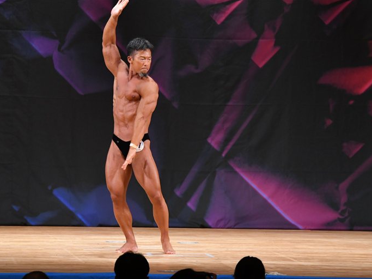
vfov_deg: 5.3
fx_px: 2987
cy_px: 140
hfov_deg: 7.1
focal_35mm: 278
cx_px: 164
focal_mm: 170
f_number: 5.6
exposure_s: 1/400
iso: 3200
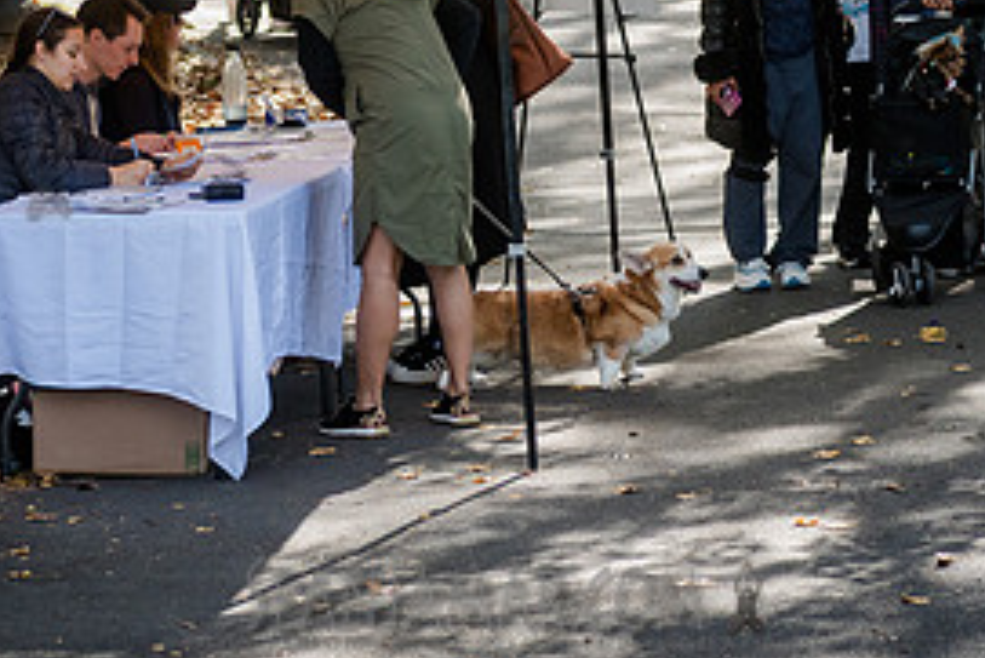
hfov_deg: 12.0
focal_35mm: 171
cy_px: -20
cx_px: 516
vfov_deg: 8.0
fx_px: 4681
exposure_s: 1/800
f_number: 4
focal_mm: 80
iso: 1000
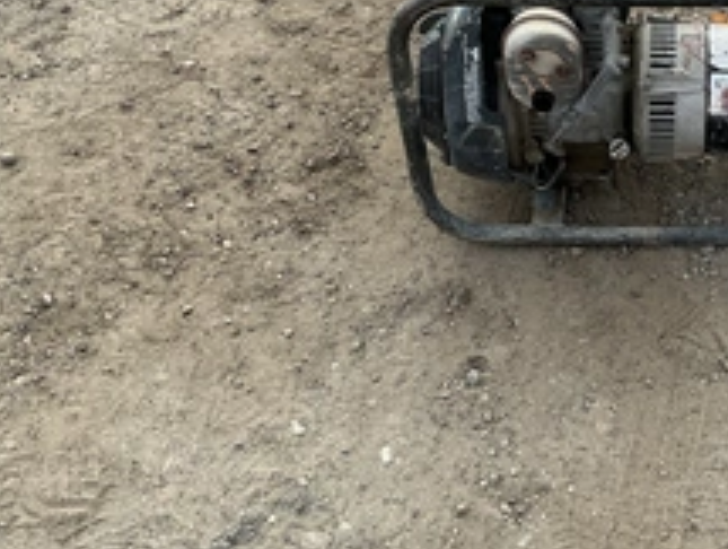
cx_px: 657
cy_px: 163
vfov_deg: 27.9
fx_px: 1095
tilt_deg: -45.4
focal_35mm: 52
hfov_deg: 34.7
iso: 25
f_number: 1.8
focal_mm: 3
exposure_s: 1/461
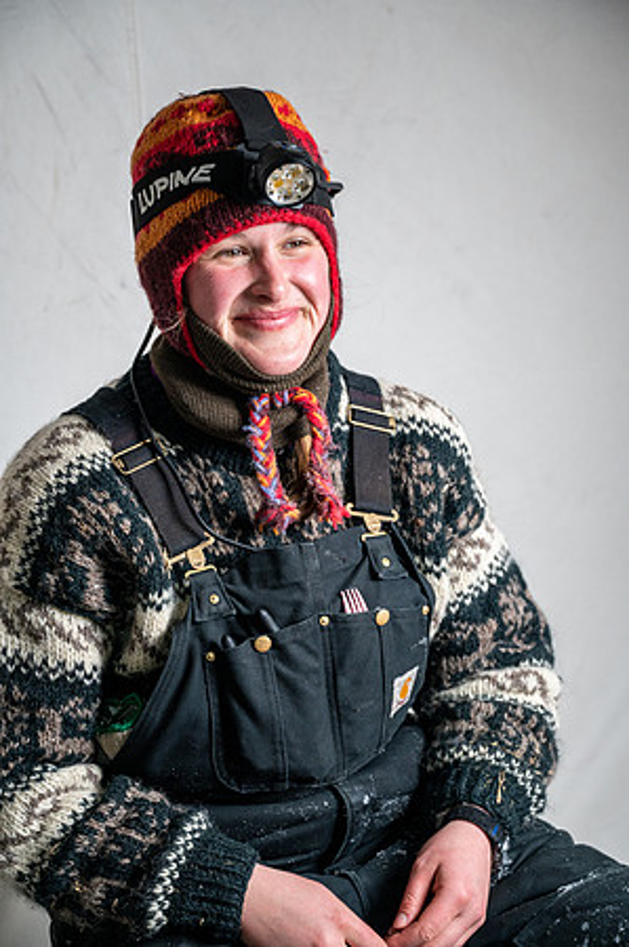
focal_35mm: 62
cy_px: 474
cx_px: 314
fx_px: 1629
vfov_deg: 32.4
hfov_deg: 21.9
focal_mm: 62
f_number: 4
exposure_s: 1/200
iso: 2000
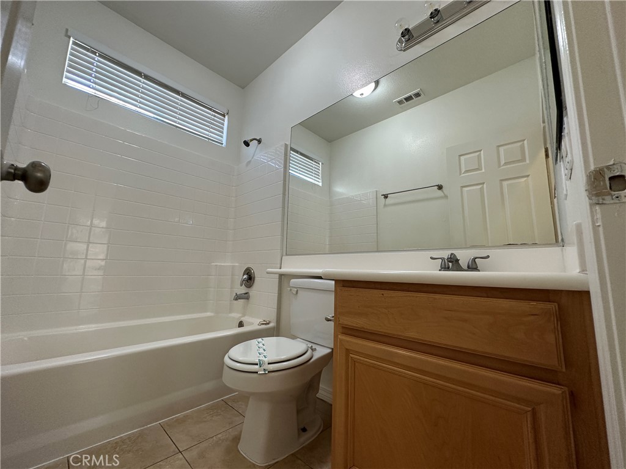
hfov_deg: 102.1
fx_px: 253
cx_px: 313
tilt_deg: +7.4
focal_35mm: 14
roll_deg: -1.7
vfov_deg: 85.7
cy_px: 234
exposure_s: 1/120
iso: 200
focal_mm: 2.22
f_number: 2.2
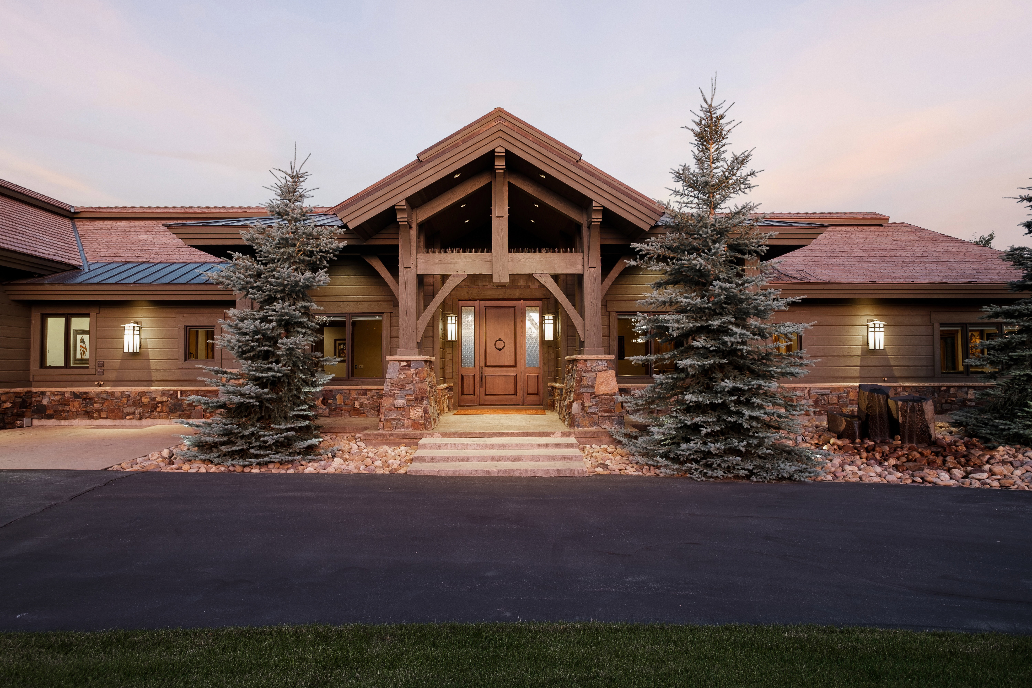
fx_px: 631
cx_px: 516
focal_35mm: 22
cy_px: 344
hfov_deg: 78.6
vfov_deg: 57.2
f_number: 5
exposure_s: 1/2
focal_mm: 14.5
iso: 200
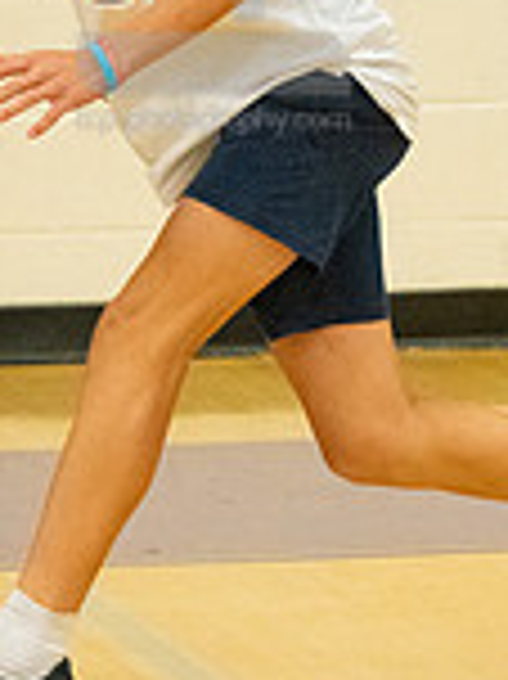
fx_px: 9797
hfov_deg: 3.0
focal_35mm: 500
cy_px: -25
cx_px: 216
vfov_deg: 4.0
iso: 6400
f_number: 4.5
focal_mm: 135
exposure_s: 1/800
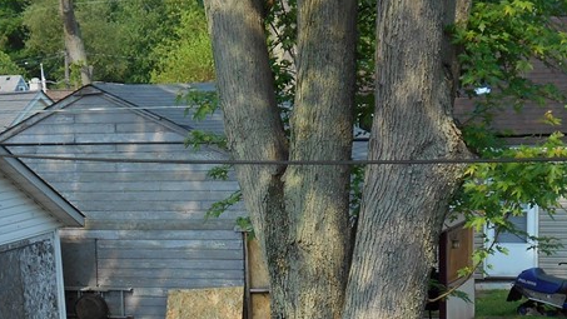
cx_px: 224
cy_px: 420
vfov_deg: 11.1
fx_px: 1594
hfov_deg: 20.1
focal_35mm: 106
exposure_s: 1/400
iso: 80
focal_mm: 7.7
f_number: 4.2
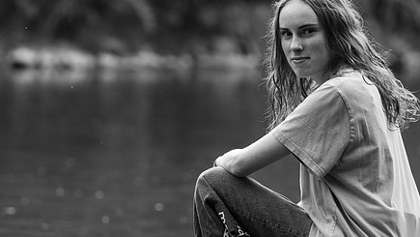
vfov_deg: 6.2
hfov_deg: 11.0
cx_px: 153
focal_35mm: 195
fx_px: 2172
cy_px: 128
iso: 800
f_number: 2.8
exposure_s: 1/320
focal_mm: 124
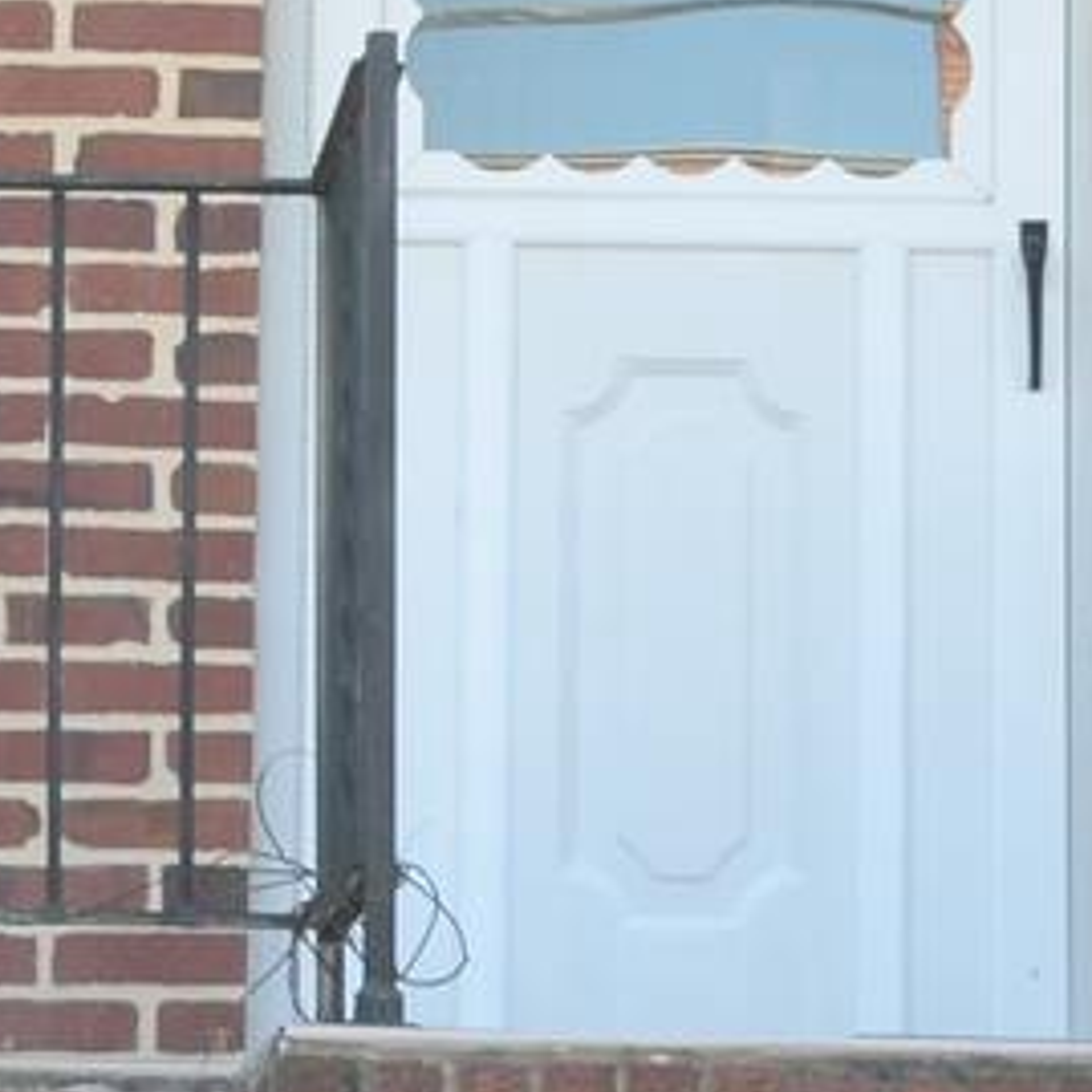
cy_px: -248
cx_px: -65
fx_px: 9323
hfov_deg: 6.7
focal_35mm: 261
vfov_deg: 6.7
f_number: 4.5
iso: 100
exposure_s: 1/125
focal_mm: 27
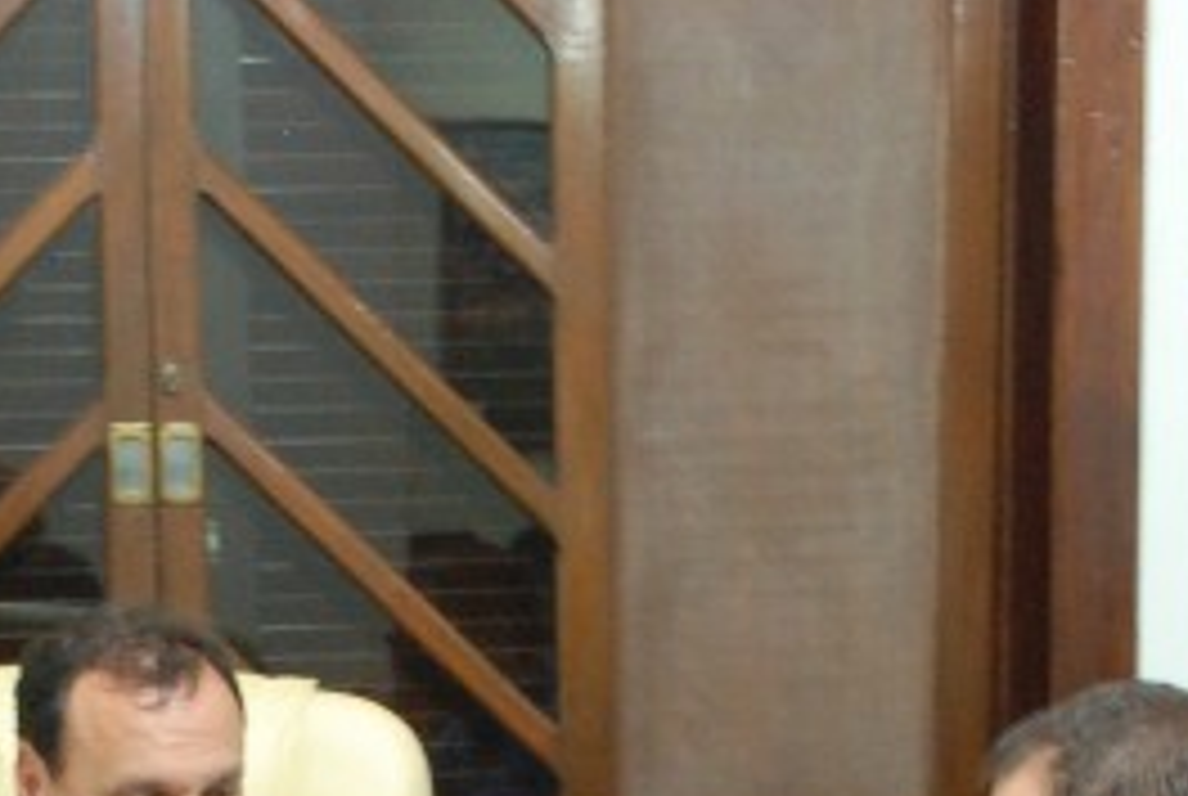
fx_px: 3901
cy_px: 1196
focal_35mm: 118
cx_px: 392
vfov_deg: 11.2
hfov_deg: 17.3
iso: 1250
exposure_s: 1/8
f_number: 5
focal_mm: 26
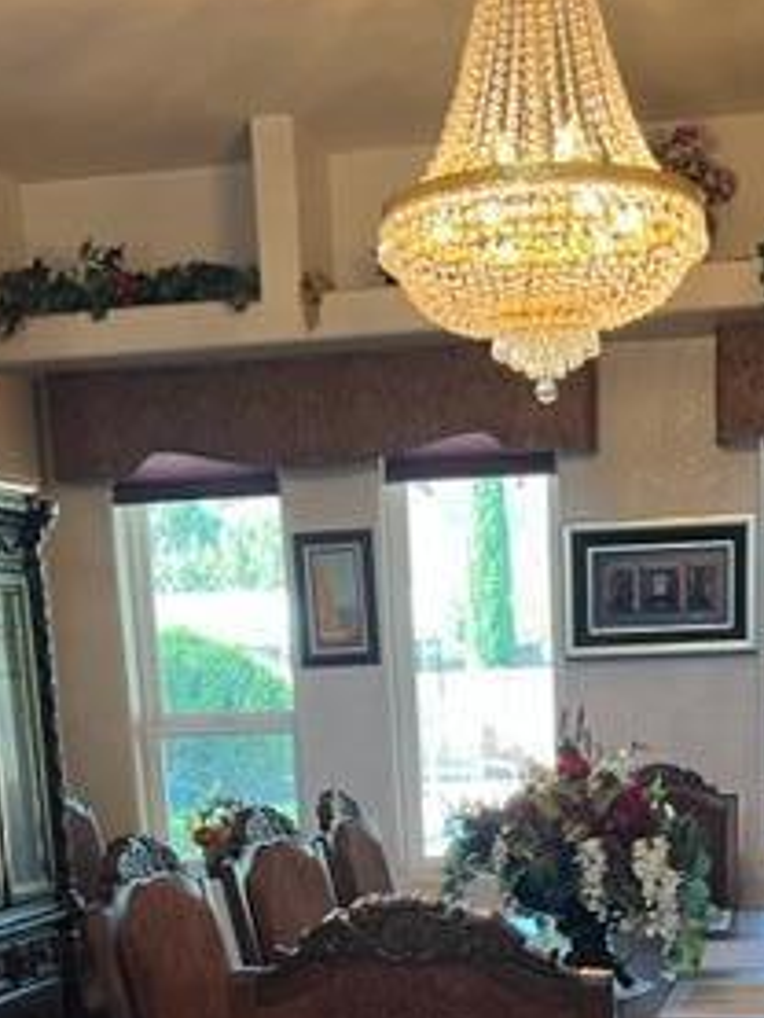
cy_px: 1095
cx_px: 500
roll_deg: +1.9
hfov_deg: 24.3
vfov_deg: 29.3
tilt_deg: -12.2
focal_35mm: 60
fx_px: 1764
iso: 100
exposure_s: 1/60
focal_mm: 5.7
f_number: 1.5
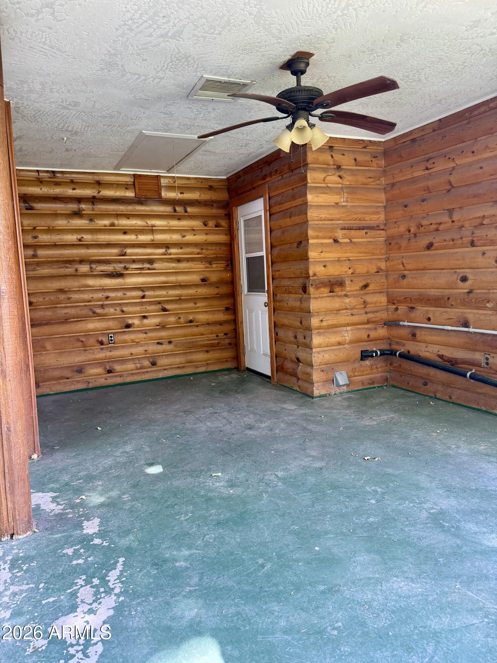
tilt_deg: -6.7
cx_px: 248
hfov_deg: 56.8
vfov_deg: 71.6
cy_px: 332
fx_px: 459
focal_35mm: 24
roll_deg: +2.5
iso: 125
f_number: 1.78
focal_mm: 6.76
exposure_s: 1/121
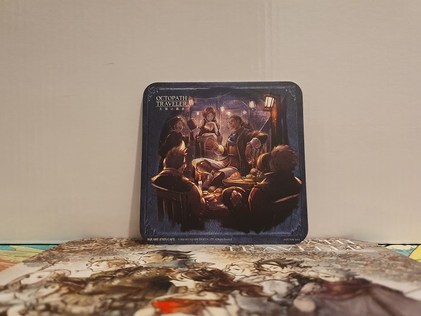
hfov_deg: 67.3
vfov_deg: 53.1
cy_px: 158
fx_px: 316
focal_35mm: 26
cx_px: 210
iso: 640
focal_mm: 4.32
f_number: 1.5
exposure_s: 1/33
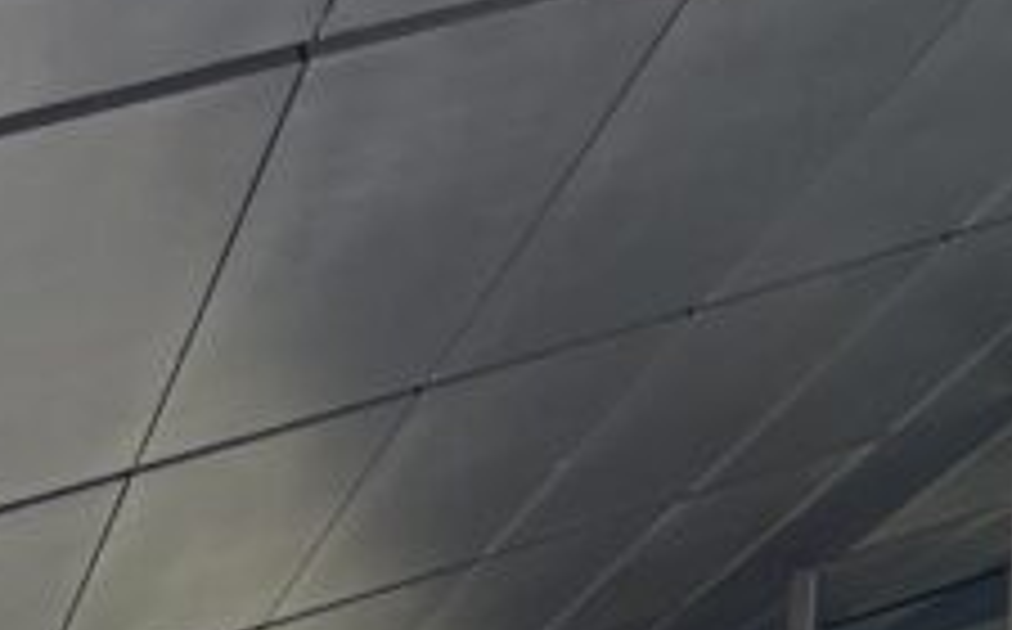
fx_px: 4325
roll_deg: +1.0
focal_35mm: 157
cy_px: 220
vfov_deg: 8.3
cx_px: 1696
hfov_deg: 12.4
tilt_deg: +14.9
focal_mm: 4.2
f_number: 1.6
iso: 32
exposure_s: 1/262
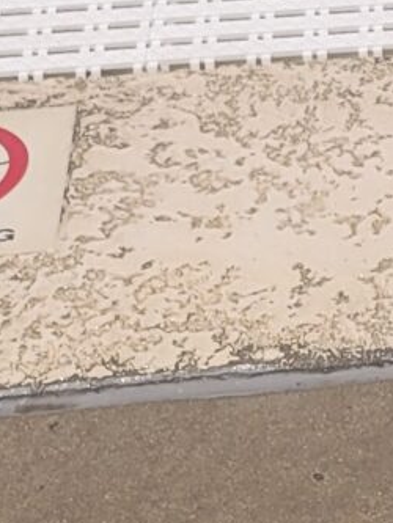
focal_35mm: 200
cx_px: 927
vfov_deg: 9.0
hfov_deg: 7.0
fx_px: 3026
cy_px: -697
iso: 40
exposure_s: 1/3758
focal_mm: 5.4
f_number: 1.8
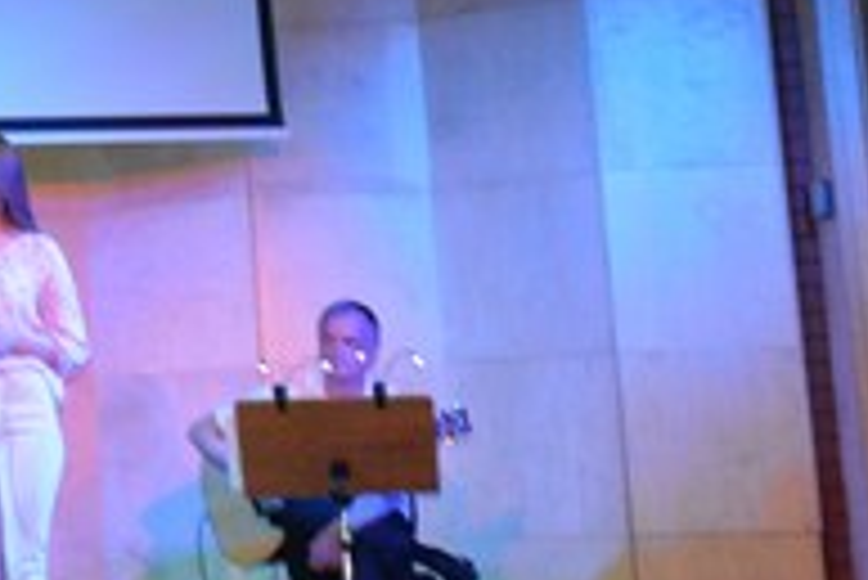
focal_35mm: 149
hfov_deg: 12.9
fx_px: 3595
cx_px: -535
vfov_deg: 9.0
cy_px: -223
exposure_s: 1/60
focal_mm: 24
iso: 3200
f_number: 3.8
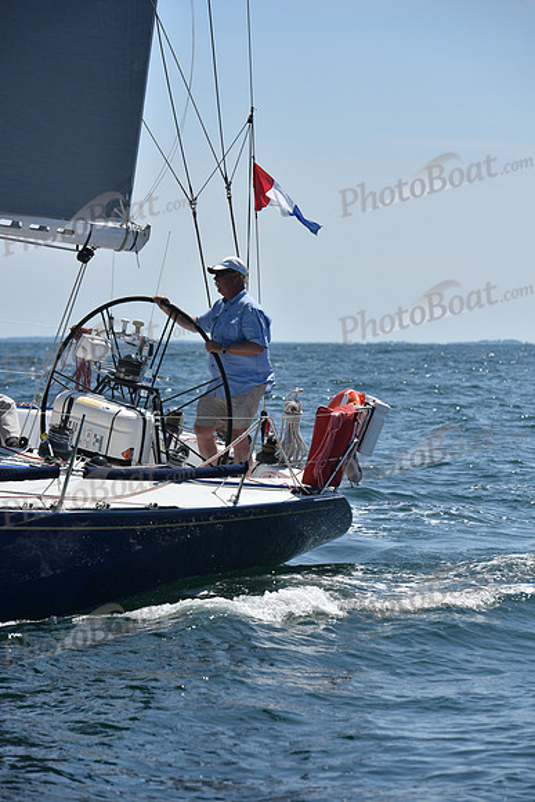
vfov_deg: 12.8
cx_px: 268
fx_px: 3564
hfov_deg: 8.6
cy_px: 401
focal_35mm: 160
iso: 250
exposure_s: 1/1600
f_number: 7.1
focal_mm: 160
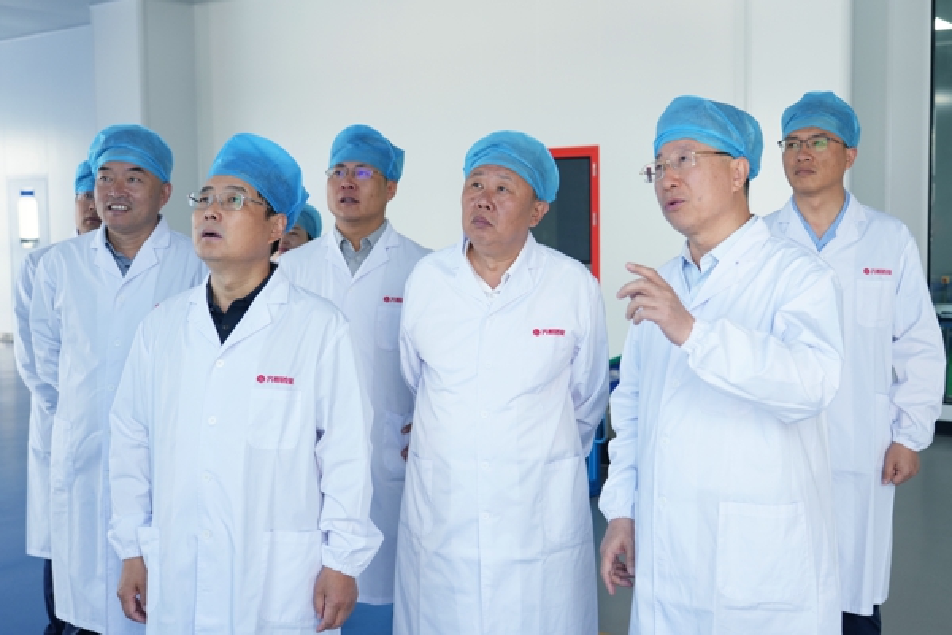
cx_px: 476
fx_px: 1084
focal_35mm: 41
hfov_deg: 47.4
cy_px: 318
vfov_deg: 32.6
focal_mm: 41
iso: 640
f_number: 4
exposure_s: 1/160
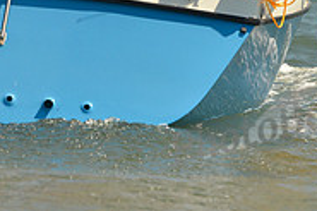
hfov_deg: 4.2
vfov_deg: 2.8
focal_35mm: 486
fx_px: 4276
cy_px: -118
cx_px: 82
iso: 200
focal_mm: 155
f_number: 5
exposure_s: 1/800
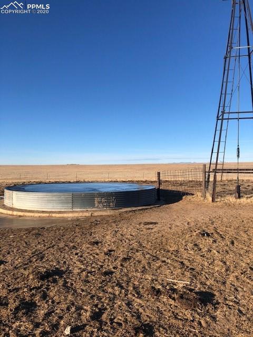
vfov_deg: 63.4
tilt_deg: +0.9
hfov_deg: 49.7
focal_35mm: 28
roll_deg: -0.1
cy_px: 168
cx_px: 126
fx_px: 273
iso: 20
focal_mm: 4
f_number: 1.8
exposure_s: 1/1499
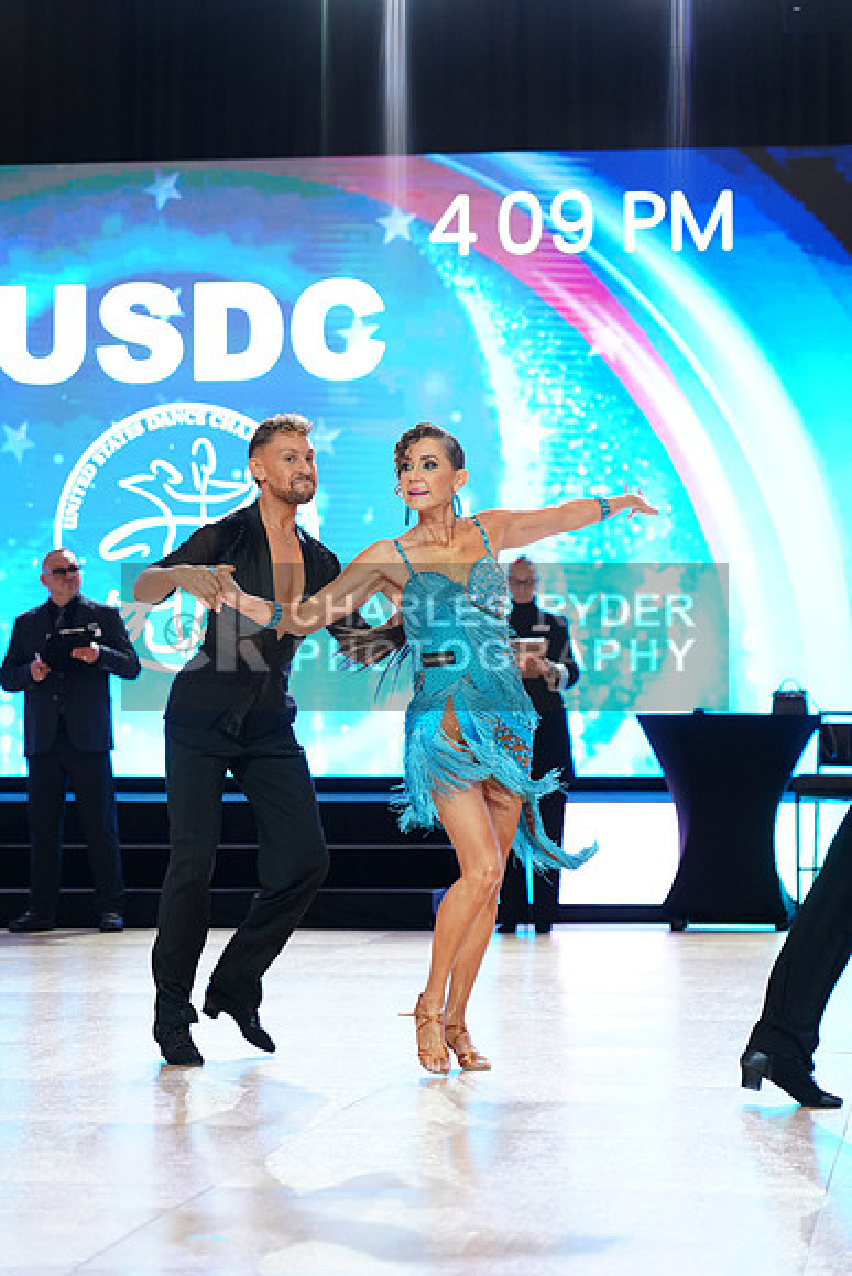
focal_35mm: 105
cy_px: 638
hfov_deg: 13.0
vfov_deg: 19.5
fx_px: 3725
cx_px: 426
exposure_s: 1/200
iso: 2000
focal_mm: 105
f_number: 4
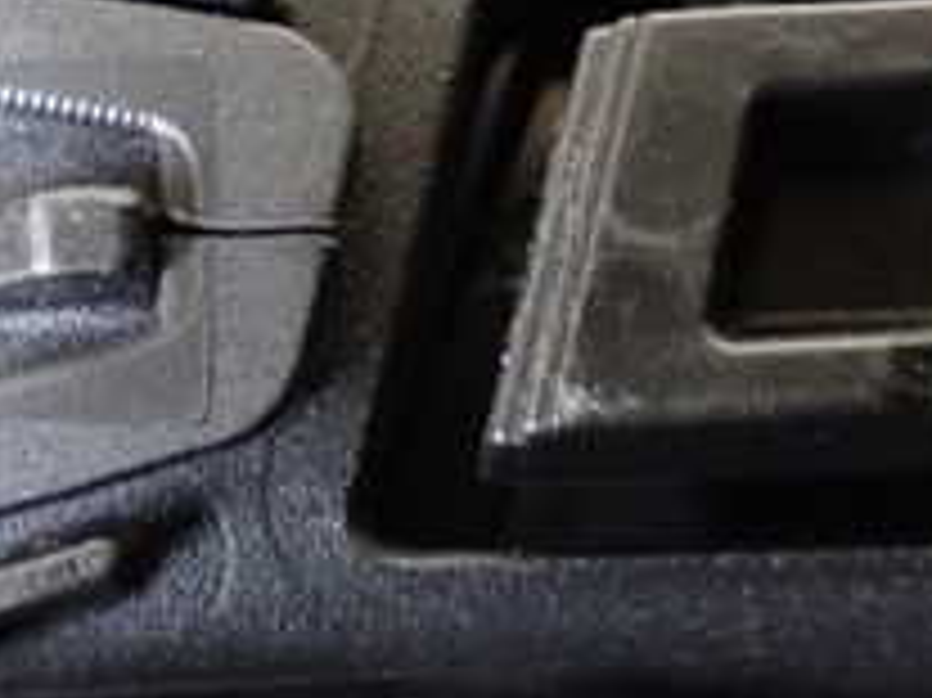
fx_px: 2341
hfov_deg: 22.3
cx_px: 257
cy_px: 167
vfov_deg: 16.9
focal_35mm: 87
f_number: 2.3
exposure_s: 1/30
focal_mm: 5.4
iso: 1250
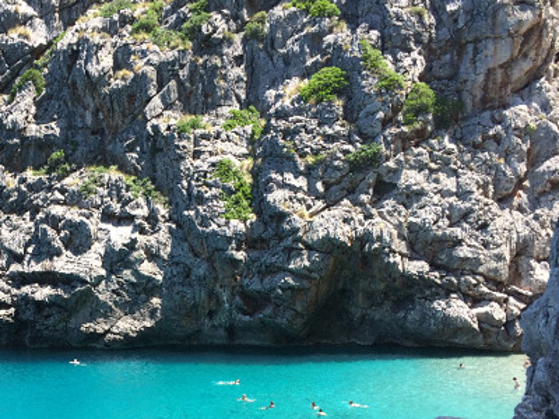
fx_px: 807
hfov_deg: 36.8
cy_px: 335
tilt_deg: -7.8
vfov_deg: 28.5
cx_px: 110
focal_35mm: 50
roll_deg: +1.1
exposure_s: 1/604
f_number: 2.2
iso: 32
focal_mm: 4.15
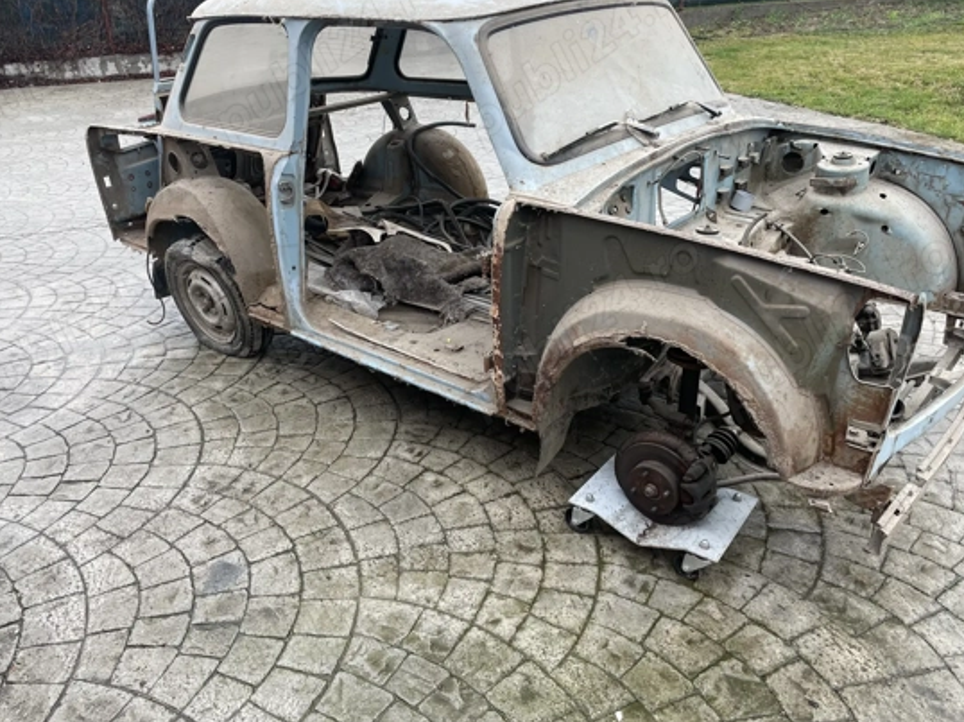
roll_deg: +2.2
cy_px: 346
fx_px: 807
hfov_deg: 61.6
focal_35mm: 29
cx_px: 457
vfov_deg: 48.2
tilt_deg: -25.4
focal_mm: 4.2
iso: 32
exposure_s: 1/134
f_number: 1.6
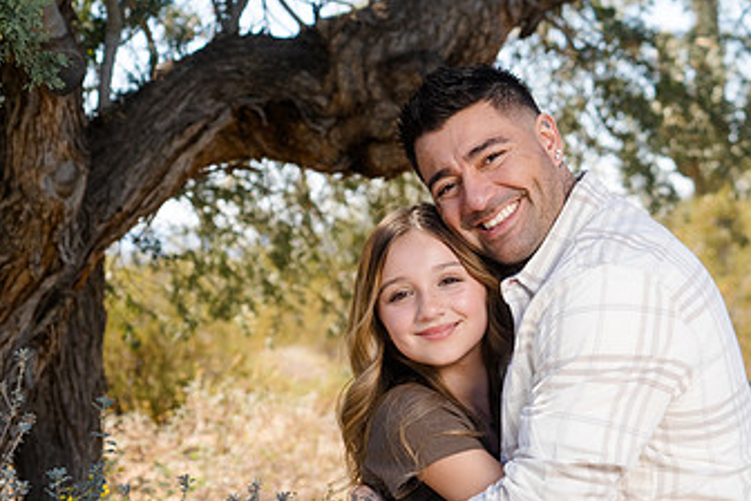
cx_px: 346
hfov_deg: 16.9
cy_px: 377
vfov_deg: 11.3
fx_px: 2524
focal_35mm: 121
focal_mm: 70
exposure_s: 1/250
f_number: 5.6
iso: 125
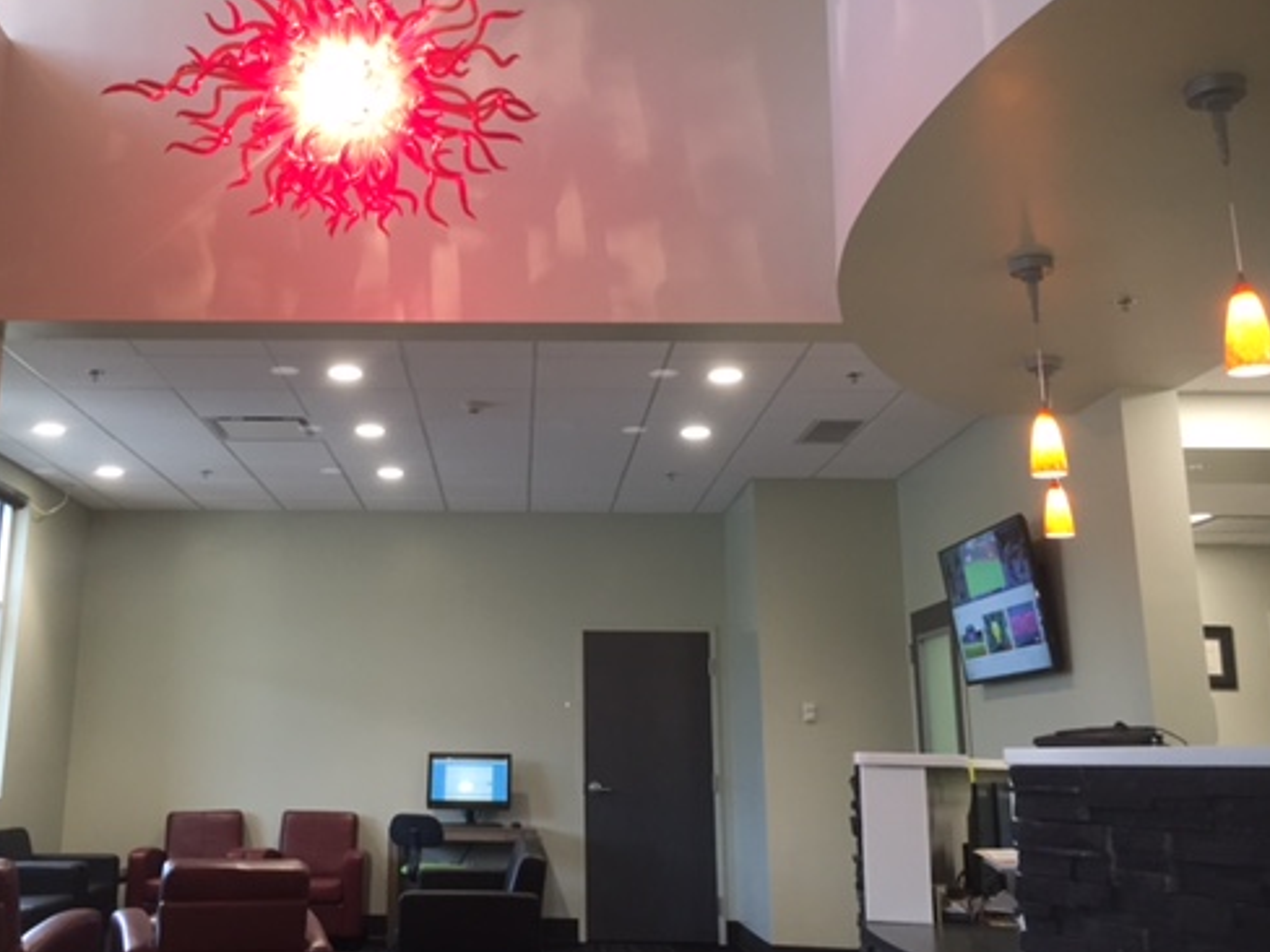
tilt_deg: +13.6
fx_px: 1394
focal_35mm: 38
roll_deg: -0.9
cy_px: 408
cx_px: 466
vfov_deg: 37.6
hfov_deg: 48.5
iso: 125
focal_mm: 4.15
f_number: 2.2
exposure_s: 1/30
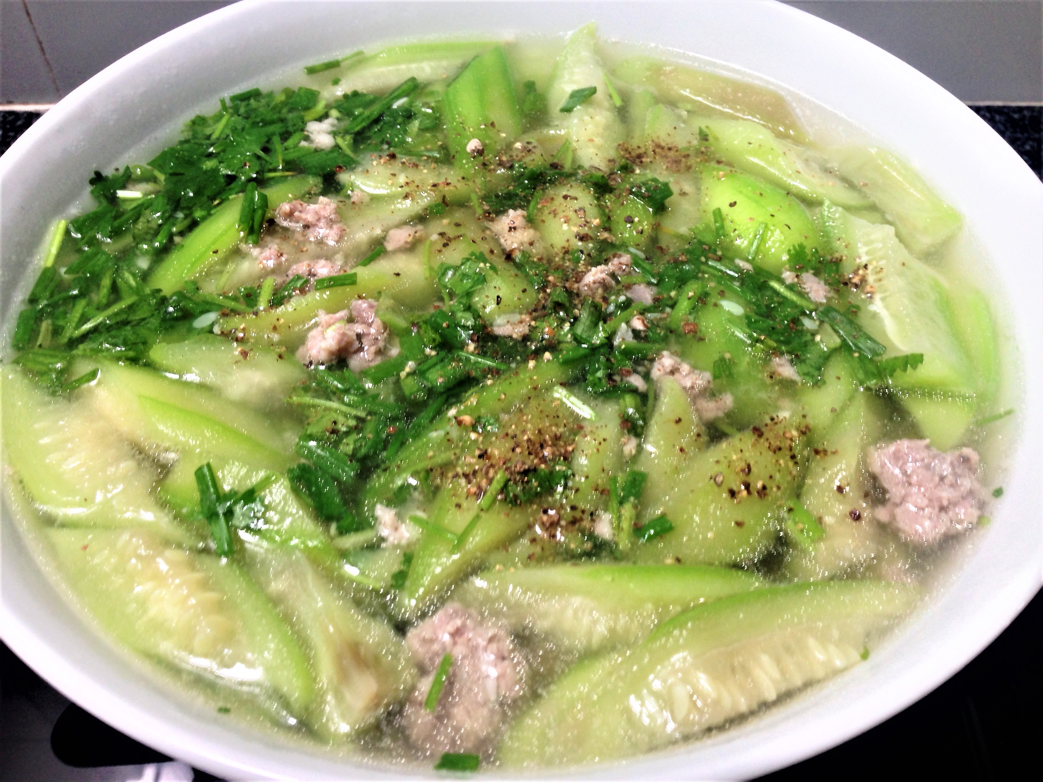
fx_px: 994
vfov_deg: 42.9
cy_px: 391
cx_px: 522
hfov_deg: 55.4
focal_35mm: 33
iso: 64
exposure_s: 1/20
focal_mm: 4.12
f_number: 2.4
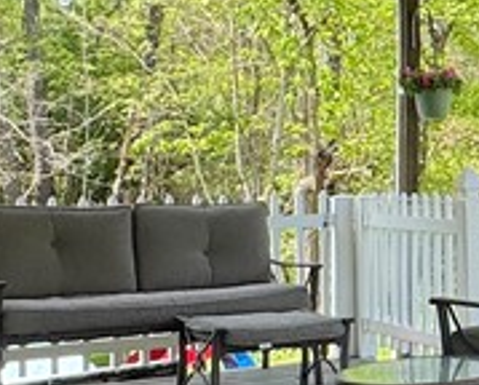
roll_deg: +1.0
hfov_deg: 20.3
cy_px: 163
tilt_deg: +0.4
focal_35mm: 78
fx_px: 1108
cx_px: 752
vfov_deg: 19.7
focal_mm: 2.22
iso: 40
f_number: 2.2
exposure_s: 1/578
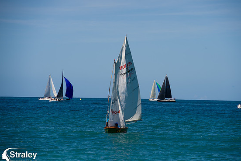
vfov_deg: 6.5
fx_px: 1406
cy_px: 83
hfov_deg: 9.8
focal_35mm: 210
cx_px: 124
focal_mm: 200
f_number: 8
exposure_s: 1/800
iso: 100
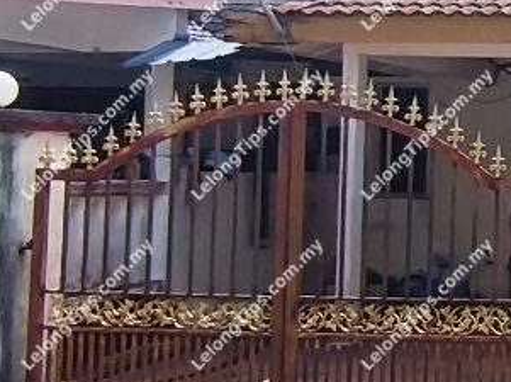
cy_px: 68
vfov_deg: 21.3
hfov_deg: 19.1
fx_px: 1003
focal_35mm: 68
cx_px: 989
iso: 50
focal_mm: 1.65
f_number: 2.2
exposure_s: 1/2451
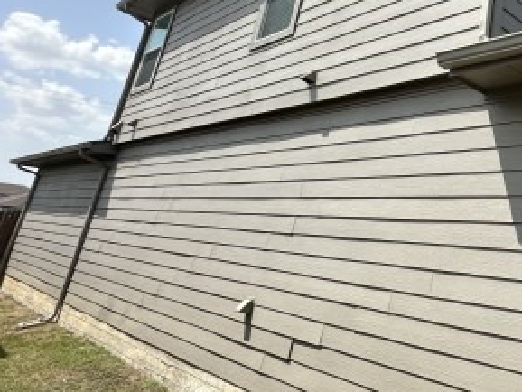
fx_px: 468
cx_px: 511
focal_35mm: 31
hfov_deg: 48.9
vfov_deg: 44.2
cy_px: 105
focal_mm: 2.22
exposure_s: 1/1453
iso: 50
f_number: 2.2
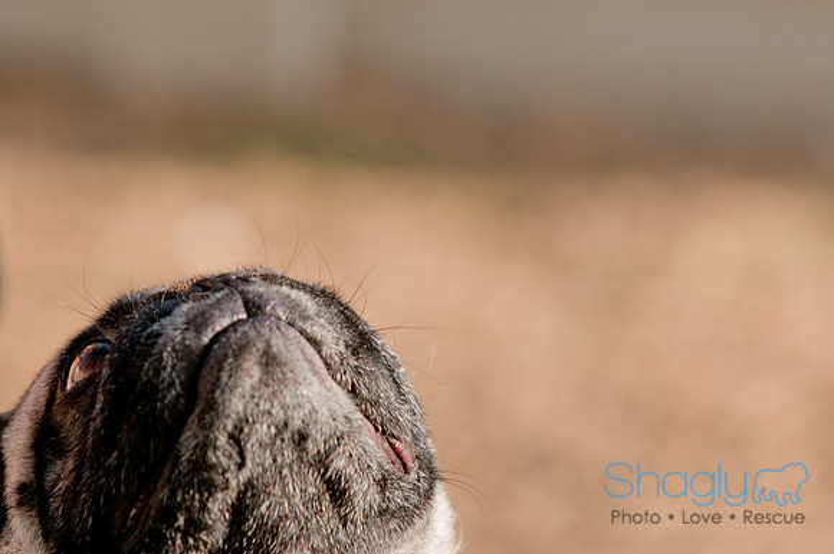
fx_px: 4685
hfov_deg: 10.2
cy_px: 277
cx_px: 417
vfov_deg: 6.8
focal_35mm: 202
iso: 250
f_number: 5
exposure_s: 1/500
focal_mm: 135
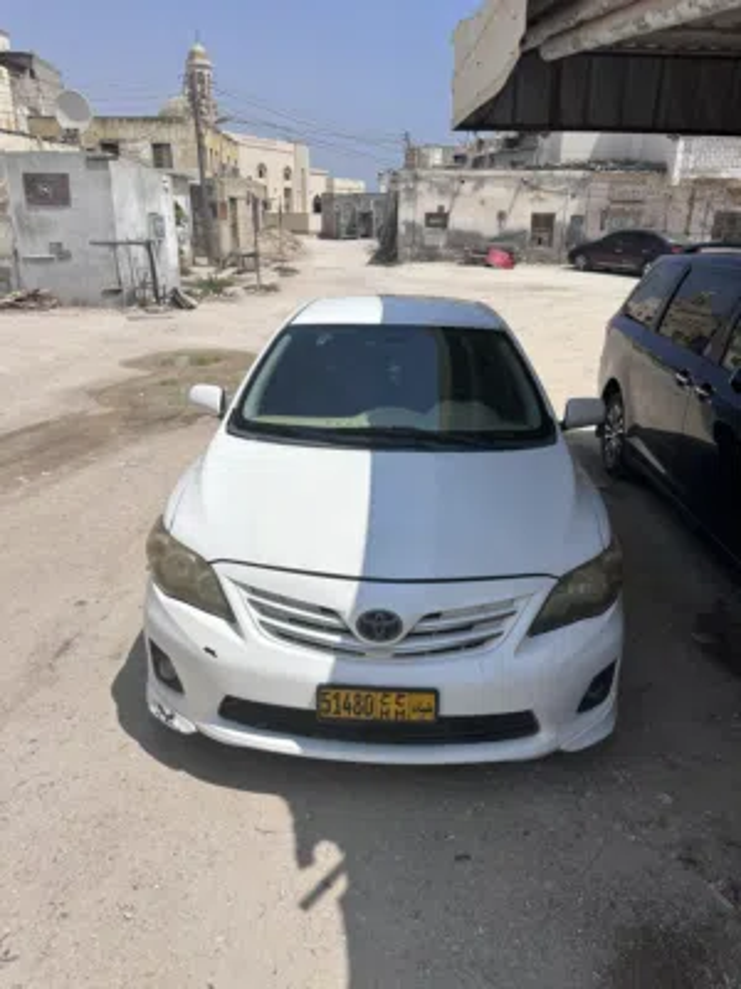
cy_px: 494
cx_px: 370
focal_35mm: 24
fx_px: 685
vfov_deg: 71.6
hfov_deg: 56.8
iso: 80
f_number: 1.78
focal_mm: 6.86
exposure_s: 1/9709
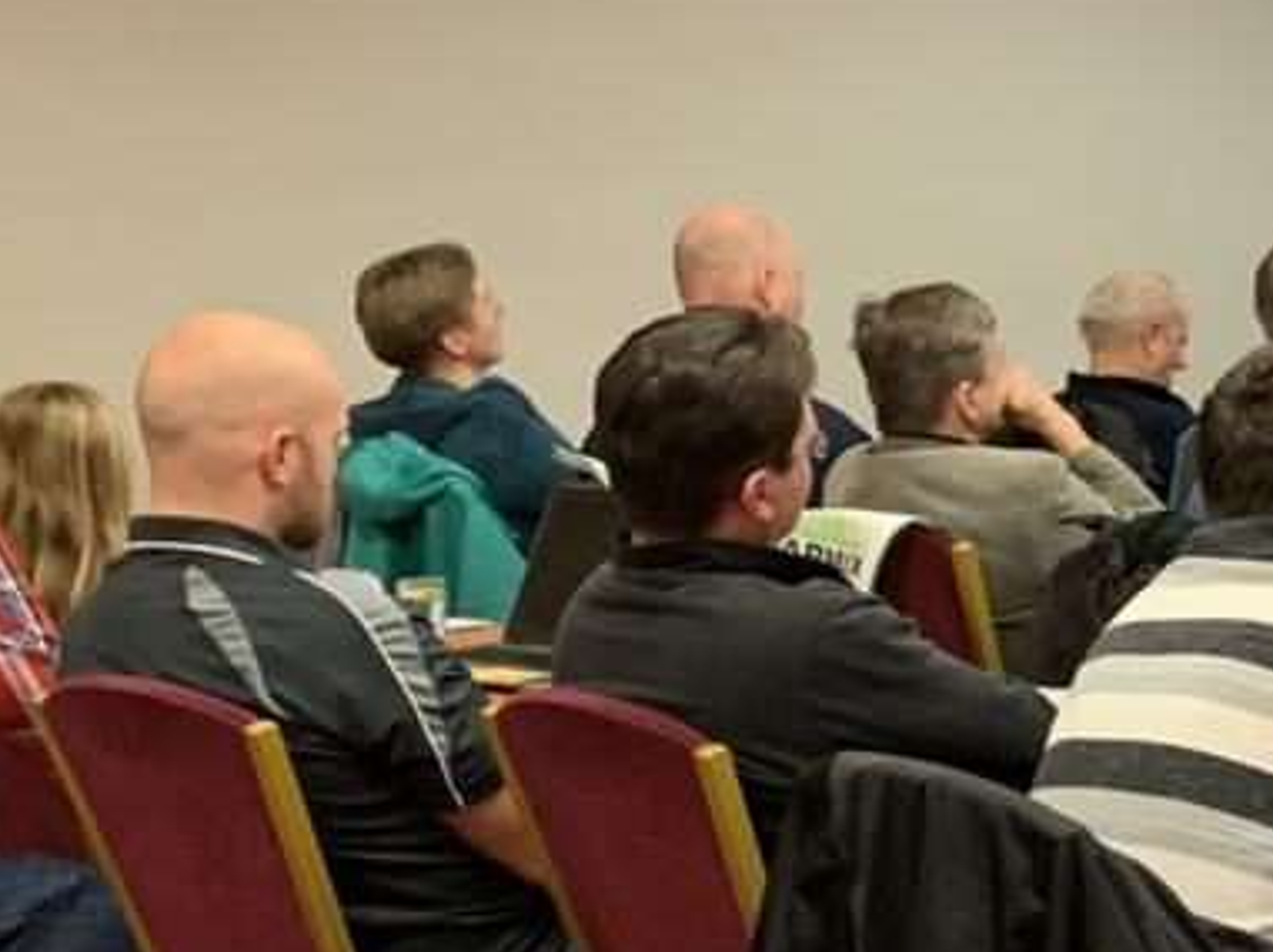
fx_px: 3564
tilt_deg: -9.5
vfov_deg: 15.1
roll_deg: -1.0
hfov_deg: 18.0
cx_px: 1935
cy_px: 793
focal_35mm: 97
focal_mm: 4.25
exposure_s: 1/40
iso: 320
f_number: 1.8
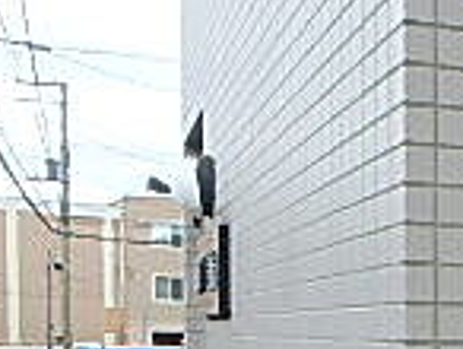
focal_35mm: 92
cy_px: 397
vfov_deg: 15.6
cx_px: 866
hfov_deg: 17.0
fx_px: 1233
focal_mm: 3.7
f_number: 3.5
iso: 125
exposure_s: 1/400
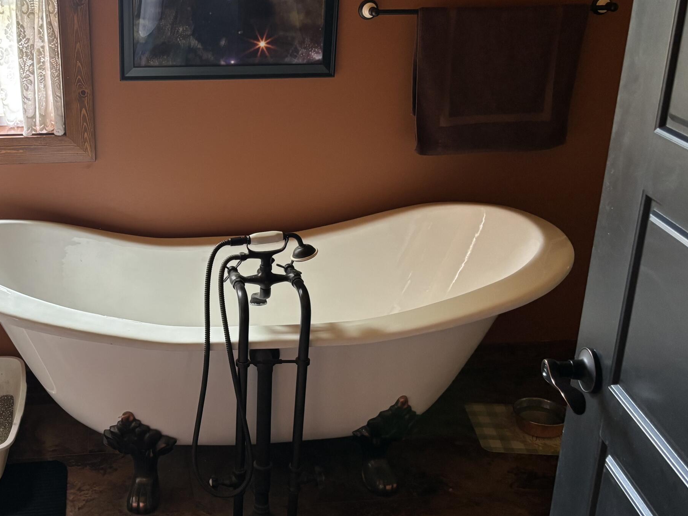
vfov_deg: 33.5
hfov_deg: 42.4
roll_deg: +0.7
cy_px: 220
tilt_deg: -20.0
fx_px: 855
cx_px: 166
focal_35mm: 43
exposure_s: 1/60
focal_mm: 5.96
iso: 200
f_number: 1.6
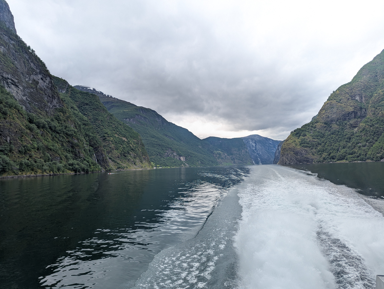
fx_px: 267
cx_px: 192
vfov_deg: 56.9
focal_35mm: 24
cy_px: 144
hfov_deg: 71.5
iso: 39
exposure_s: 1/750
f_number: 1.85
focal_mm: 6.81
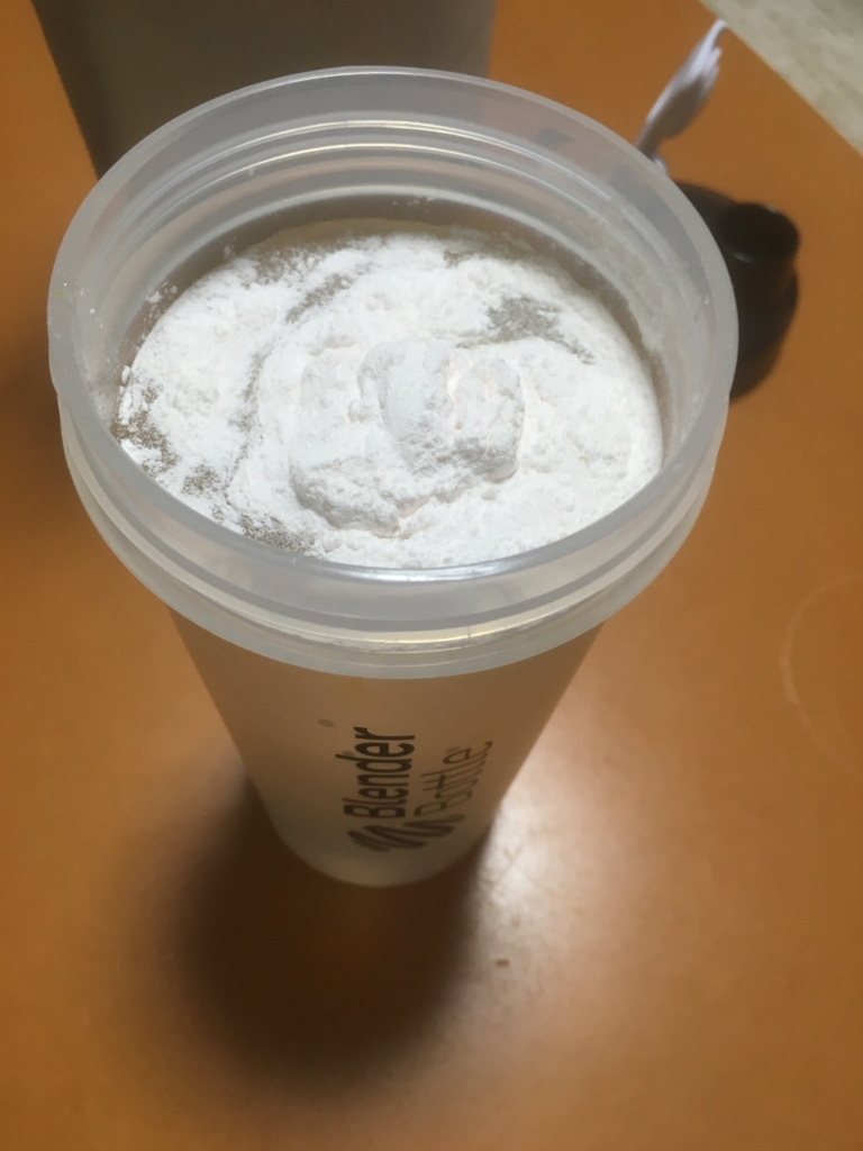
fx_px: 964
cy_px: 576
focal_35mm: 29
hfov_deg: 48.2
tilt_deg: -60.5
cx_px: 432
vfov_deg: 61.7
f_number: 2.2
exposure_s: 1/30
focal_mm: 4.15
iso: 50
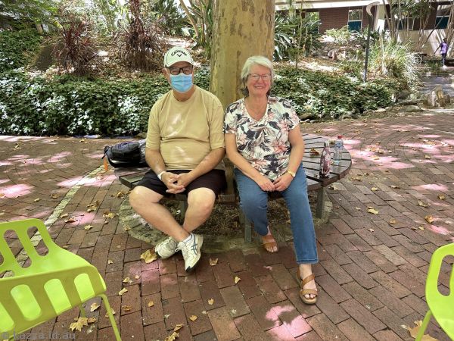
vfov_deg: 56.8
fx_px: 315
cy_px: 170
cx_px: 227
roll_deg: +1.8
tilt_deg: -18.0
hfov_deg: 71.6
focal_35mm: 24
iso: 125
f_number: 1.78
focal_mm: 6.86
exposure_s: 1/121
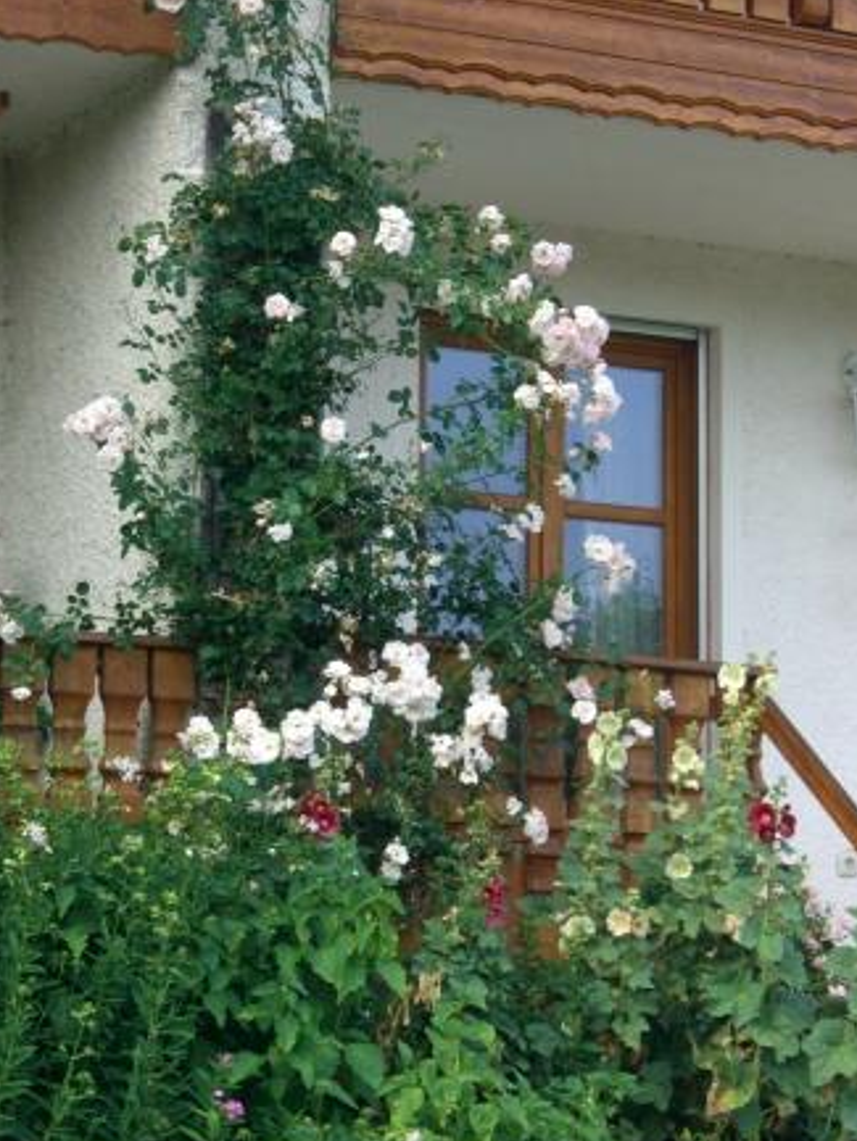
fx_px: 3893
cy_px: 580
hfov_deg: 12.6
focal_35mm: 118
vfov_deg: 16.7
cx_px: 422
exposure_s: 1/125
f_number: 5.4
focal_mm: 23.7
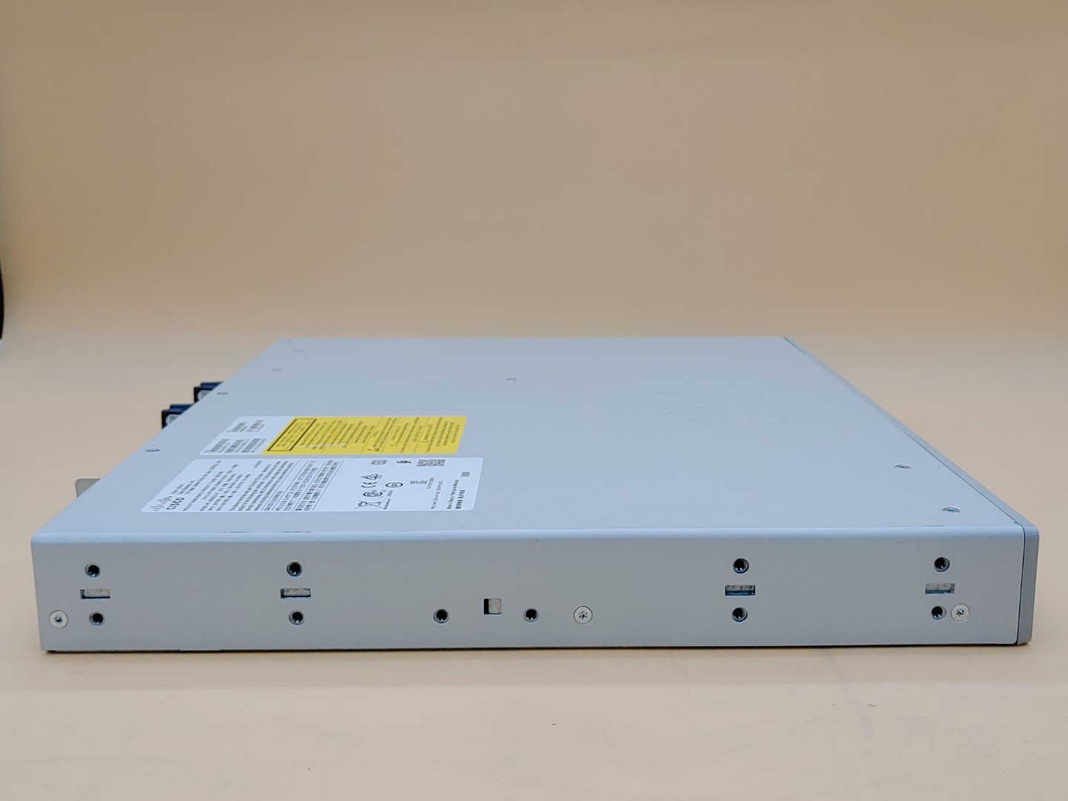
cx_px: 534
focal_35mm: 39
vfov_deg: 36.8
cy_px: 400
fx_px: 1203
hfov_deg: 47.9
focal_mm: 4.36
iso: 50
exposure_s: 1/128
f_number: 1.8
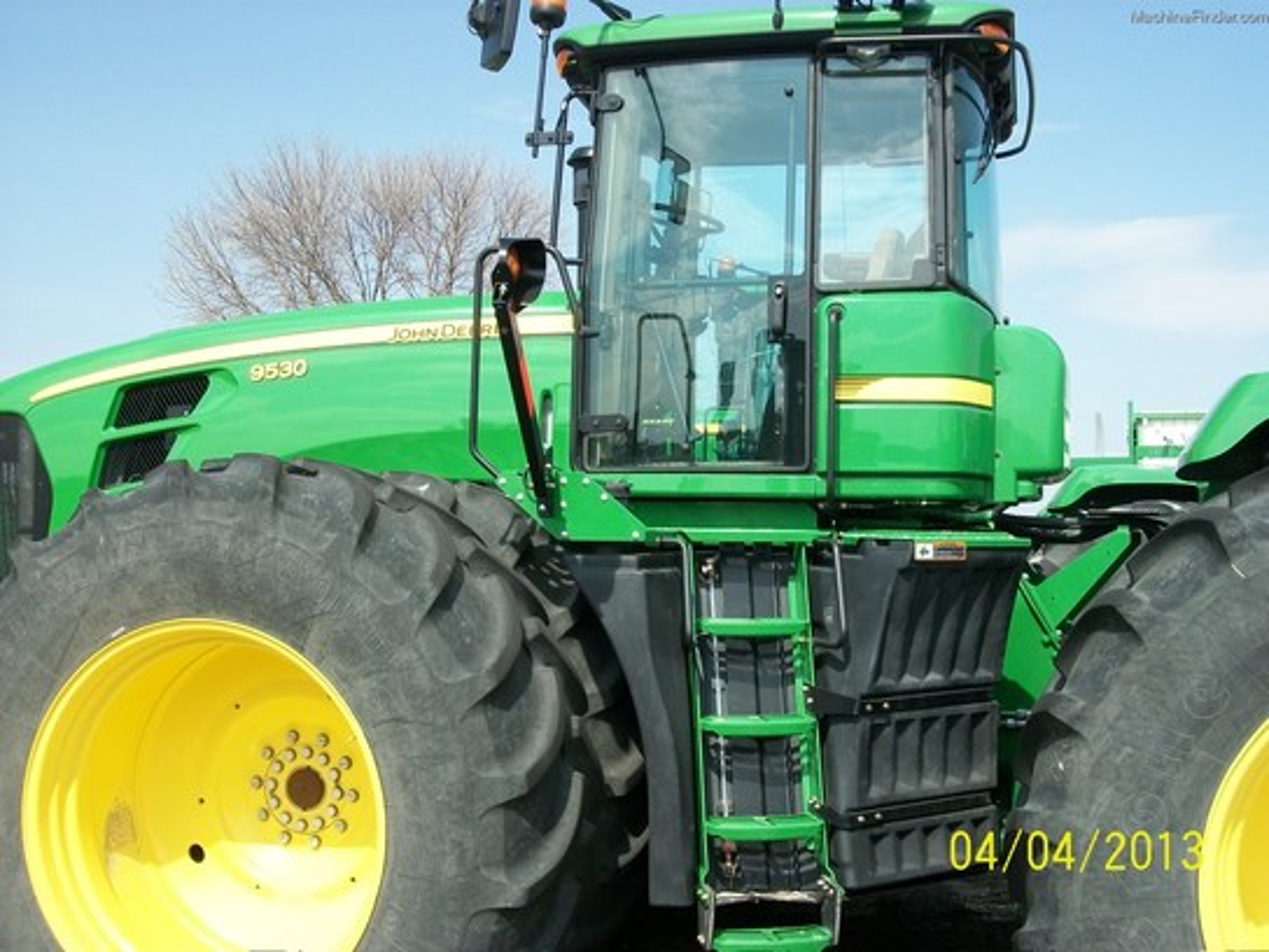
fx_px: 1466
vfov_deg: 36.0
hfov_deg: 46.8
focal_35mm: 40
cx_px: 634
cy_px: 476
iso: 80
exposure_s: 1/640
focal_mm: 7.1
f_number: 3.2
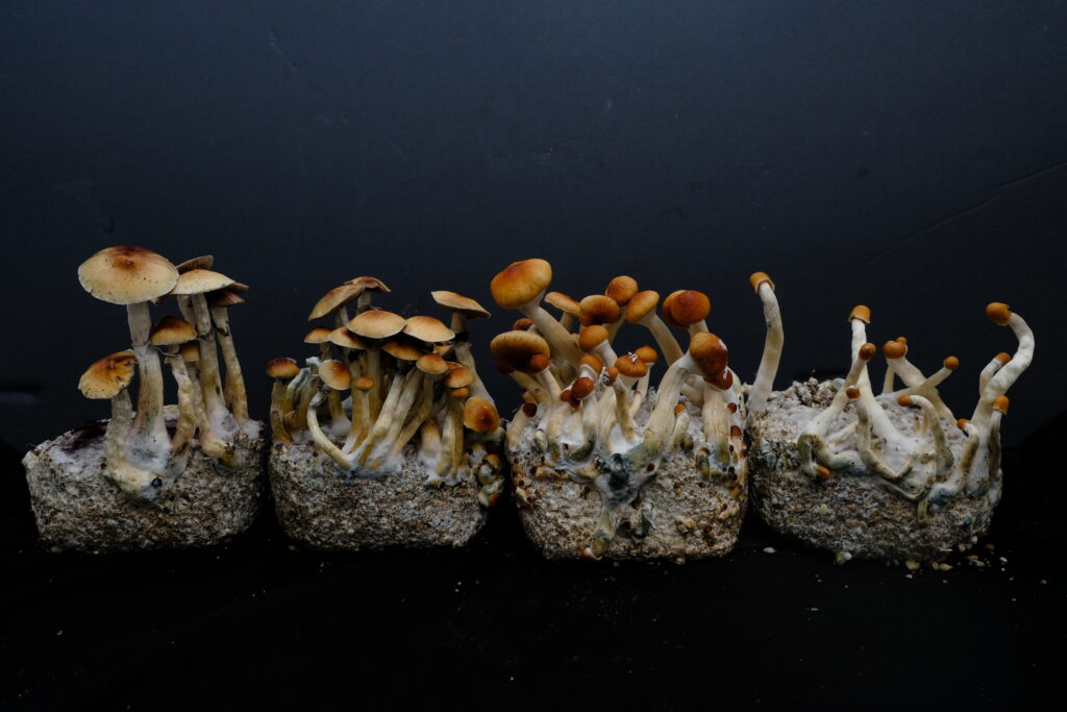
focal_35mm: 32
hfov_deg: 58.7
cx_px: 534
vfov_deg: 41.1
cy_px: 356
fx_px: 949
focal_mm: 21.4
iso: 400
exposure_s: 1/60
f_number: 7.1
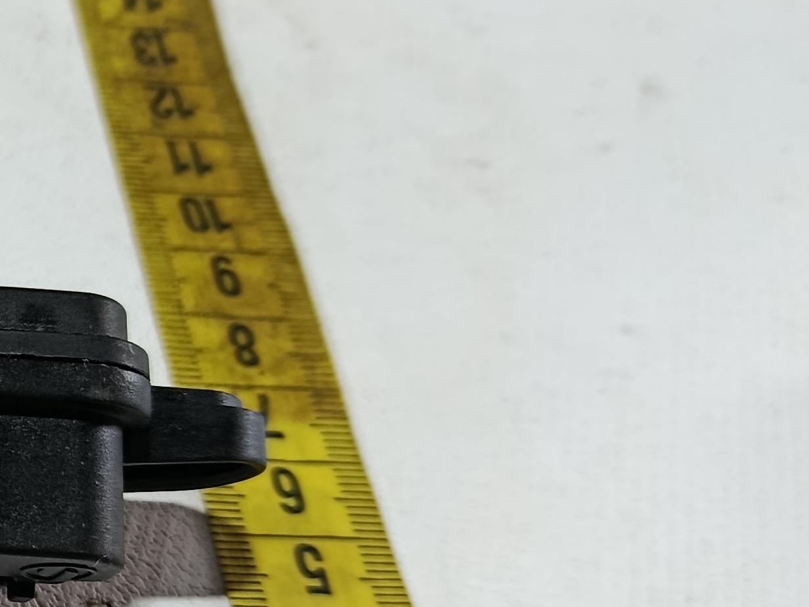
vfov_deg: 18.9
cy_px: 374
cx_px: -400
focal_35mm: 78
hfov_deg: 21.2
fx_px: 1823
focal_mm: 5.24
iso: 213
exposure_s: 1/120
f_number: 1.7
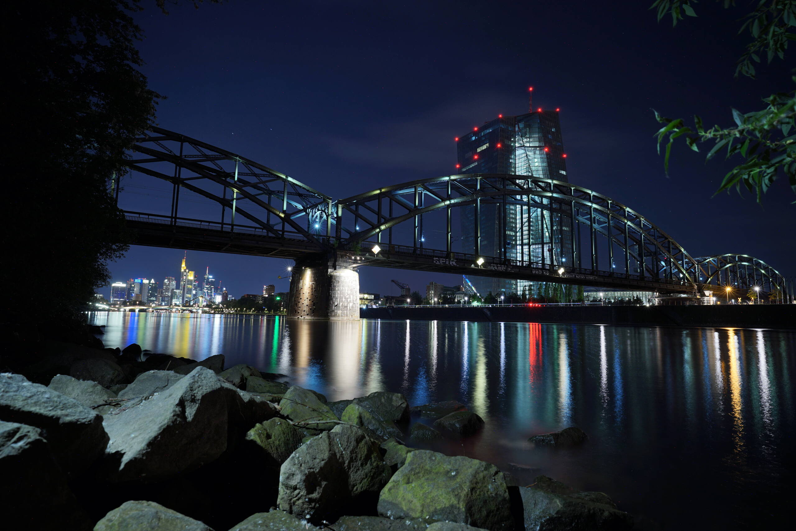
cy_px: 266
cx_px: 398
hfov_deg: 84.0
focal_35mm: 20
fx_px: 442
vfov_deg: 61.9
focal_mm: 20
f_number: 8
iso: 100
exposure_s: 30
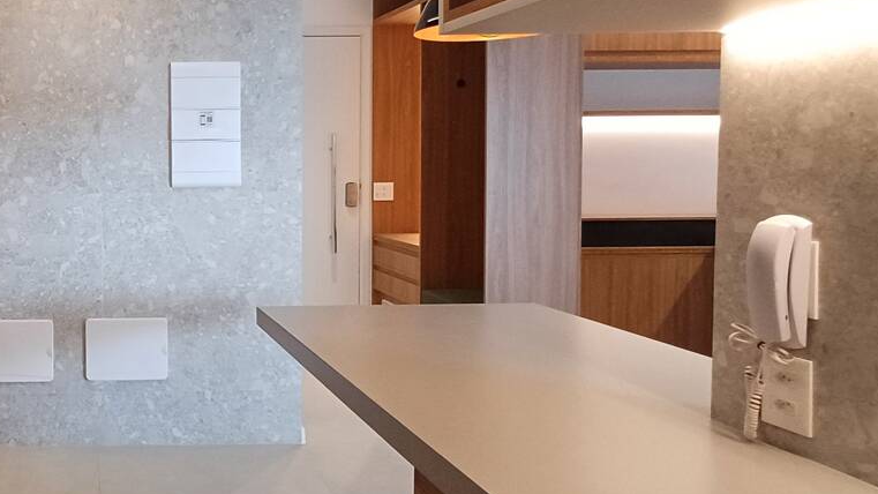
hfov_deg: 52.8
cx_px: 102
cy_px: 190
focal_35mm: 33
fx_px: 768
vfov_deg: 35.5
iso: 125
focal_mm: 1.64
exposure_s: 1/40
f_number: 2.2
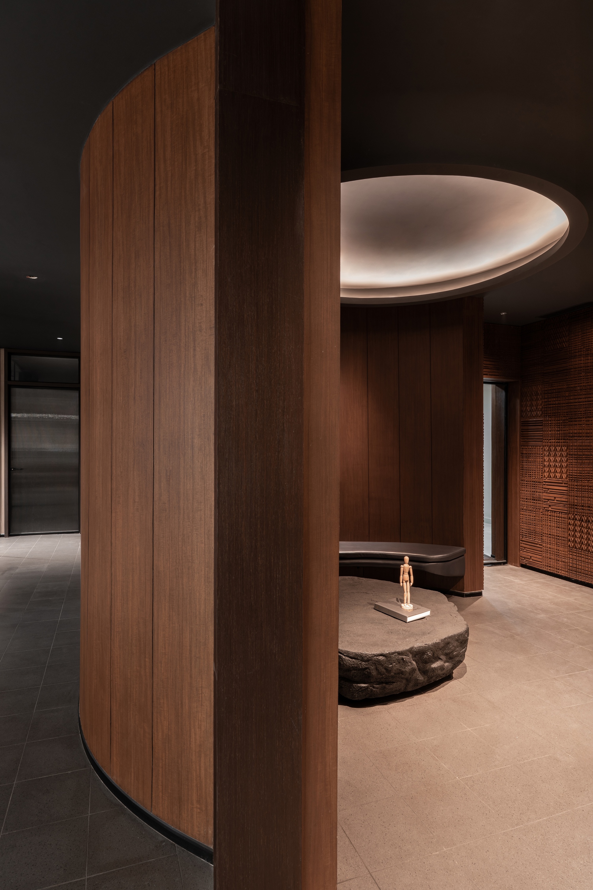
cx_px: 296
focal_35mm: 20
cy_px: 445
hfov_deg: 60.7
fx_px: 506
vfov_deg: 82.6
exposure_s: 10
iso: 100
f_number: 10
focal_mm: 20.5
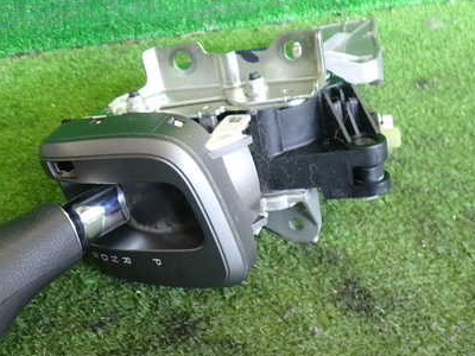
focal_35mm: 45
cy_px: 165
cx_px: 151
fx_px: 617
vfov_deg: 32.2
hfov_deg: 41.4
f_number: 2.3
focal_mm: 5.4
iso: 200
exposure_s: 1/40
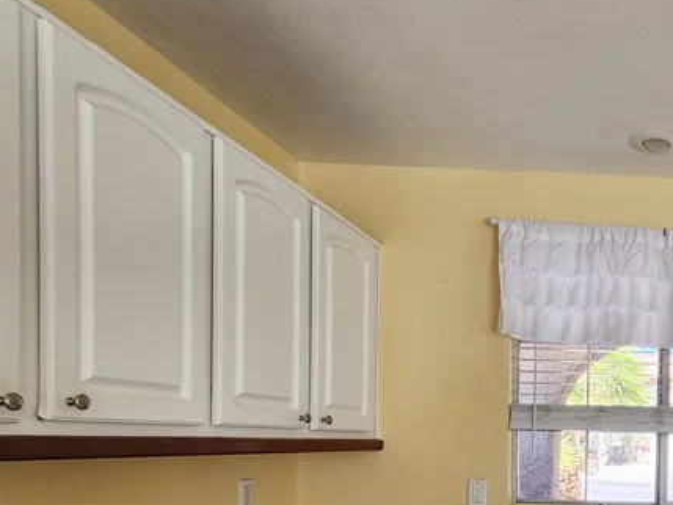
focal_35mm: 31
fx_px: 603
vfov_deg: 41.4
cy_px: 466
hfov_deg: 48.1
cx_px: 675
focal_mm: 2.2
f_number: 2.2
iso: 100
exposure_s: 1/120
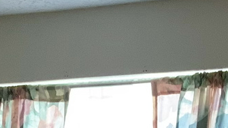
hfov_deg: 11.1
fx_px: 1168
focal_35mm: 193
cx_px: 157
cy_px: 368
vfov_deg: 5.9
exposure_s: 1/40
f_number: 1.8
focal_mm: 3
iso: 200
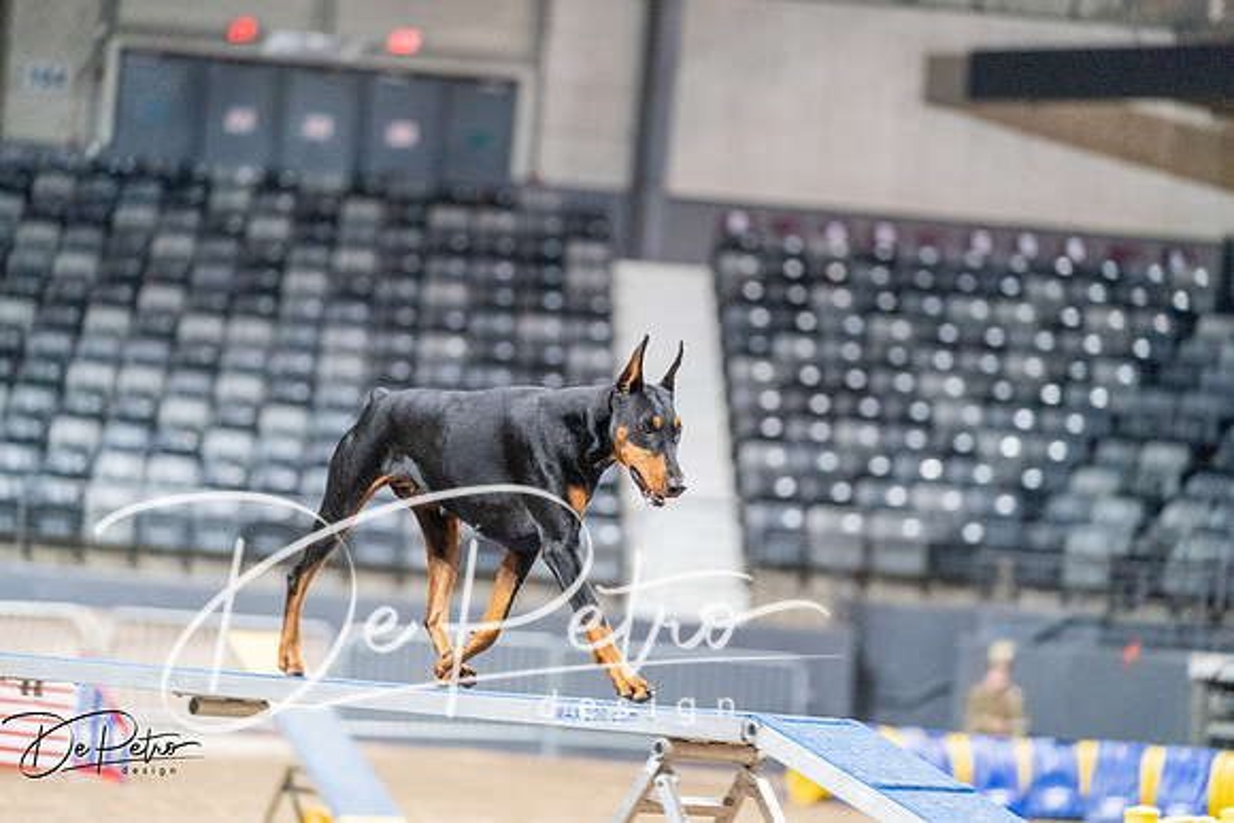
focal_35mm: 128
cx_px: 617
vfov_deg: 10.7
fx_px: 4388
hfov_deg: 16.0
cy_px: 412
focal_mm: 128
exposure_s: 1/250
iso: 12800
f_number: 2.8
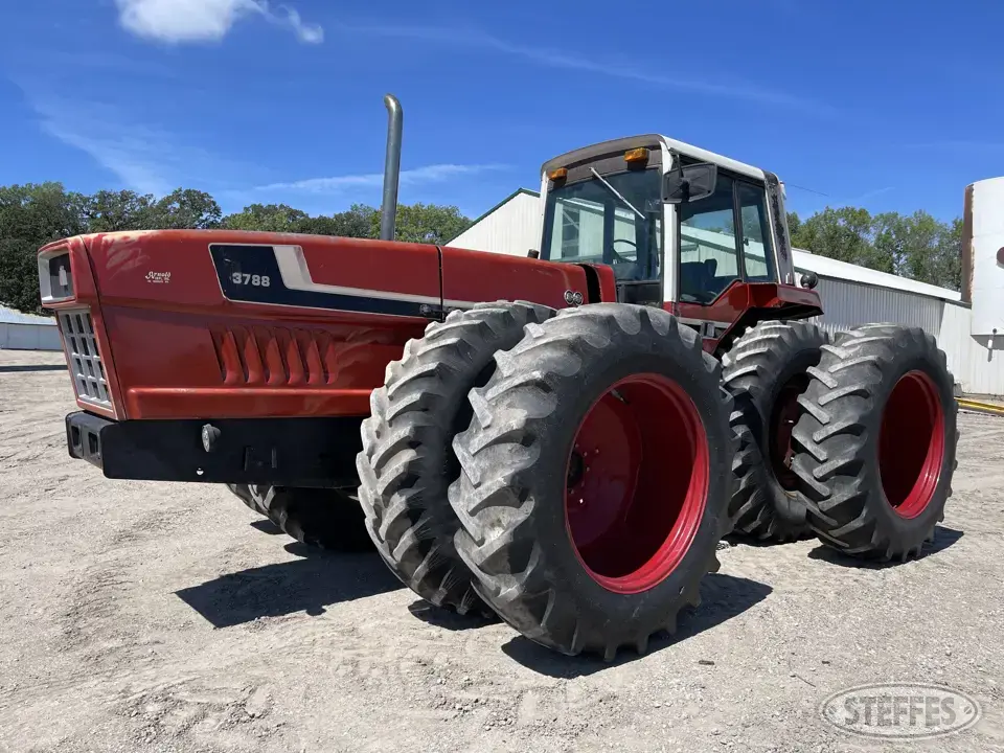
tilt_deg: -1.1
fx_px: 754
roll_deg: -1.3
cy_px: 376
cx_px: 502
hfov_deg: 67.3
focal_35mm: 26
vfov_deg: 53.1
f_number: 1.6
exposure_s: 1/2786
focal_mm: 5.1
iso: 32
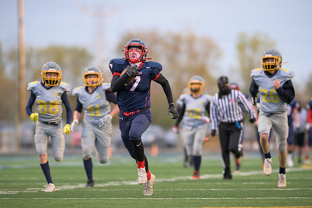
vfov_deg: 4.8
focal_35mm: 289
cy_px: 92
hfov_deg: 7.1
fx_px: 2505
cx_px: 148
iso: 2000
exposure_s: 1/1250
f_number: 2
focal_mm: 200
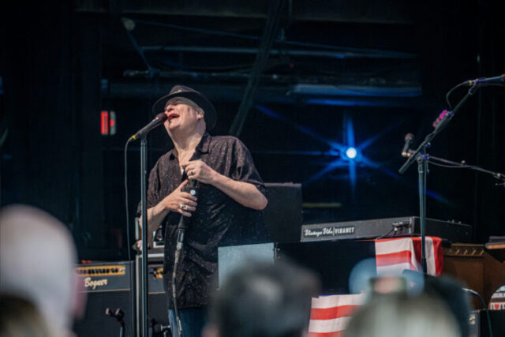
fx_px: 5612
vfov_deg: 3.4
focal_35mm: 400
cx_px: 252
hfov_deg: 5.2
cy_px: 168
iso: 10000
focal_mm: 400
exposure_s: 1/400
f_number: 8
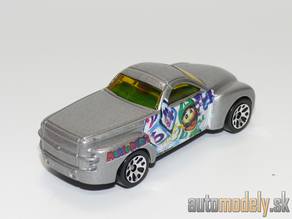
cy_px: 110
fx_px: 886
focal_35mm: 105
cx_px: 146
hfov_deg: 18.7
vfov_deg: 14.1
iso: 100
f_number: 4
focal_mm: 13.7
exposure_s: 1/30
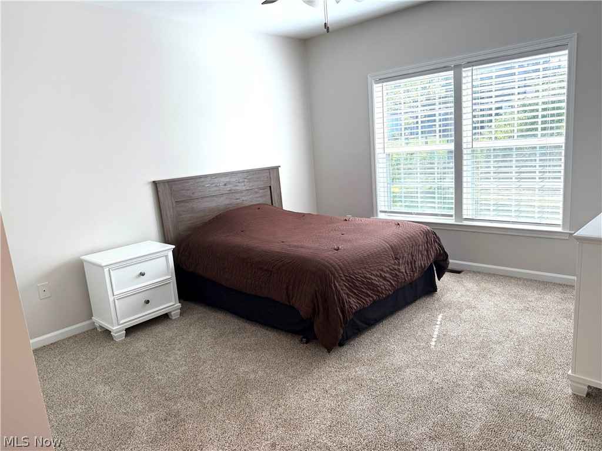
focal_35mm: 24
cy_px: 226
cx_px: 301
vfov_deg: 56.8
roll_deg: +4.4
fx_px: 417
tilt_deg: -9.8
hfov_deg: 71.6
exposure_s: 1/385
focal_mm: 6.76
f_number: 1.78
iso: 100
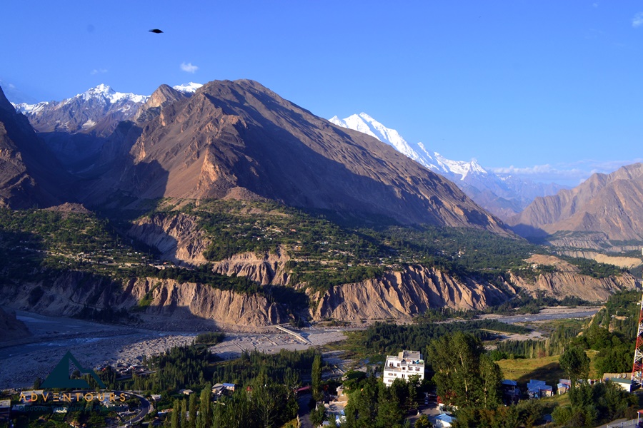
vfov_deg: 47.9
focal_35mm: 27
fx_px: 482
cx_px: 322
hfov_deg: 67.4
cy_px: 214
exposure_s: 1/250
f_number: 10
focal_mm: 18
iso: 400
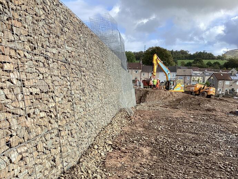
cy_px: 90
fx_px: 213
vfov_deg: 45.5
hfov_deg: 58.3
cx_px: 119
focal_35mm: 31
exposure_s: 1/503
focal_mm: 3.3
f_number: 2.4
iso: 25
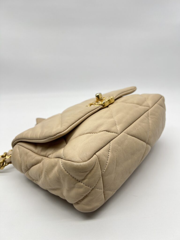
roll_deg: +0.2
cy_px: 120
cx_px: 90
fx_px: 180
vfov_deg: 67.3
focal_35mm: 26
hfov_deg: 53.1
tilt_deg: -23.0
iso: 32
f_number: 1.5
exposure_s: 1/124
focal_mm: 5.7
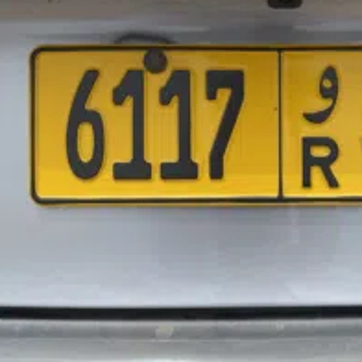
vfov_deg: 36.0
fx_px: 556
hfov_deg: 35.2
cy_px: 203
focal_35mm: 47
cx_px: 273
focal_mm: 4.25
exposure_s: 1/3610
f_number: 1.8
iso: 32
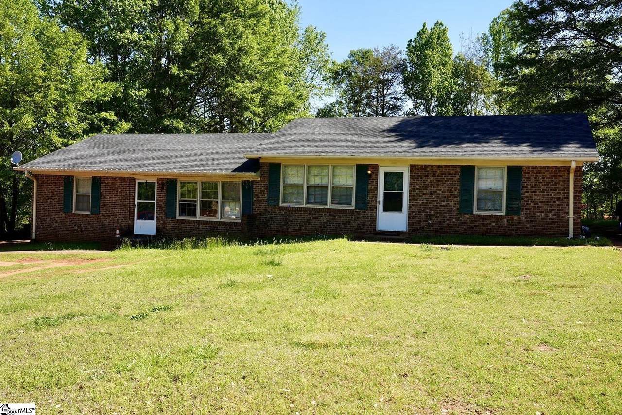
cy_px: 208
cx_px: 311
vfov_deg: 38.9
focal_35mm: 34
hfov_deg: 55.8
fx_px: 588
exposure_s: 1/125
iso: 80
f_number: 8
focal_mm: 34
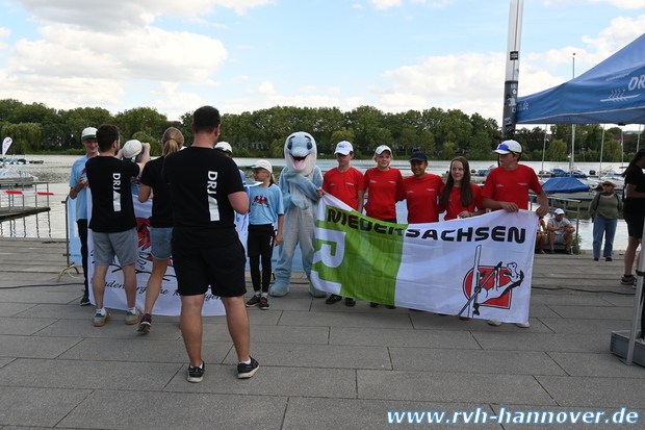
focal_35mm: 30
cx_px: 322
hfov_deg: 61.9
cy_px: 215
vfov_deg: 43.6
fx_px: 537
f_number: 5.6
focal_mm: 20
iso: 110
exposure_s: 1/250
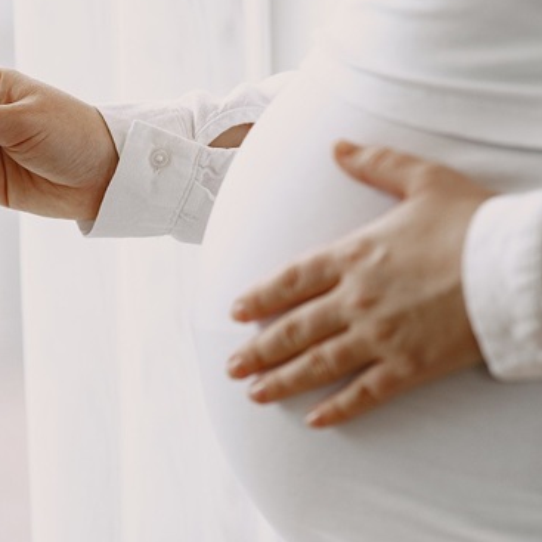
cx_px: 167
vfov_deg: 9.9
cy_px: 255
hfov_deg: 9.9
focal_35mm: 177
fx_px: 3135
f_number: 2.8
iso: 320
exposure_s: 1/320
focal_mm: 85
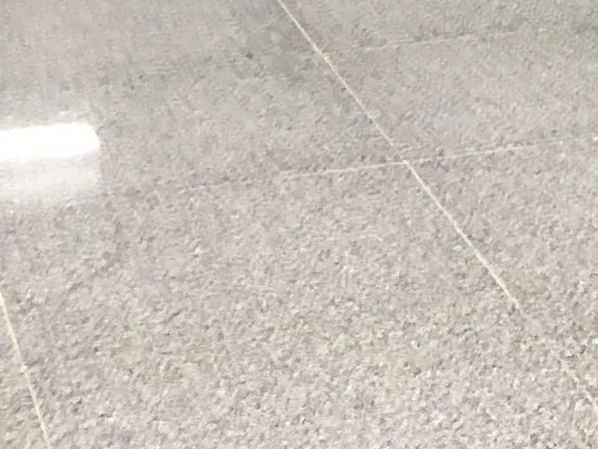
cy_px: -879
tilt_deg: -1.1
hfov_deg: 10.4
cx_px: 1033
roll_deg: -0.3
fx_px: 3127
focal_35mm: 181
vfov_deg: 7.3
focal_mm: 4
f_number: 1.8
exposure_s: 1/17
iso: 40
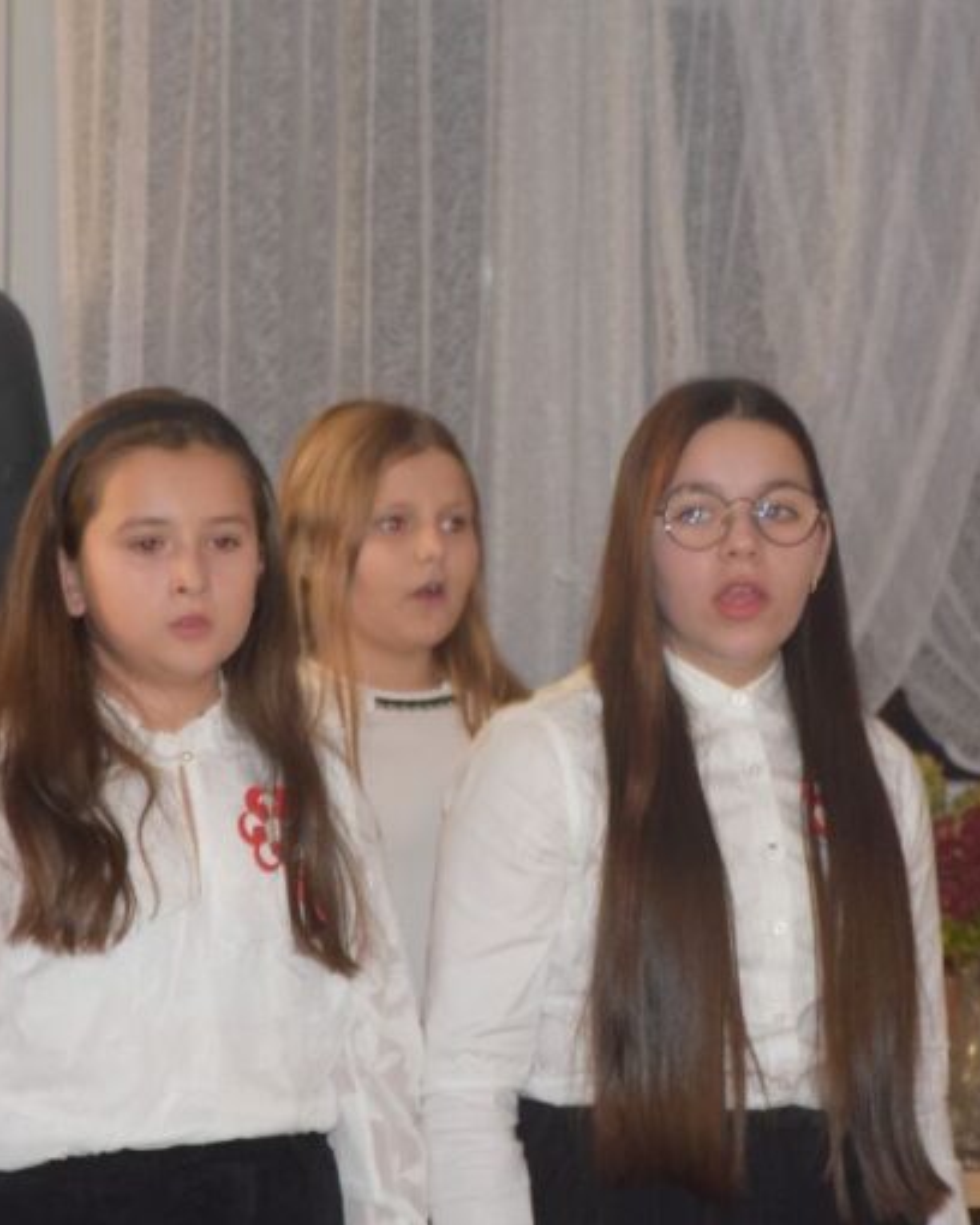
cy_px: 612
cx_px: 528
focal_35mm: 223
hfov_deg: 6.9
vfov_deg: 8.7
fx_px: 8074
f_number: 5.6
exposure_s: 1/60
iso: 3200
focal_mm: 105
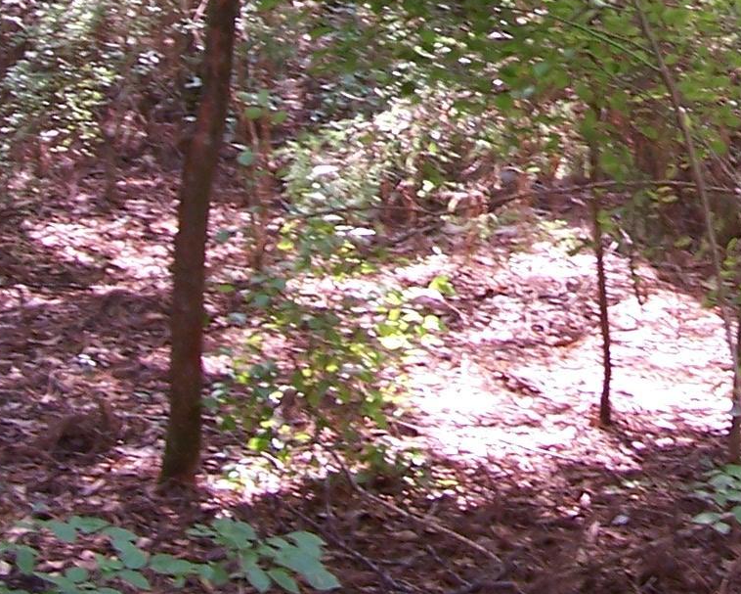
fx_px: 2764
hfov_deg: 15.0
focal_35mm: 126
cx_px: 744
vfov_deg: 11.9
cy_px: -213
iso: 80
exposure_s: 1/30
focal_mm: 6.3
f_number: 2.8
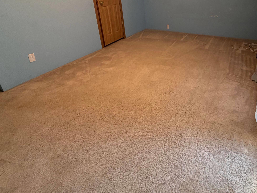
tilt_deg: -20.4
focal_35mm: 22
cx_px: 175
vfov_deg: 57.2
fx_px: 163
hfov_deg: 73.7
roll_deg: +2.1
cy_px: 43
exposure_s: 1/60
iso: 200
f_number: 2.2
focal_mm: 2.22
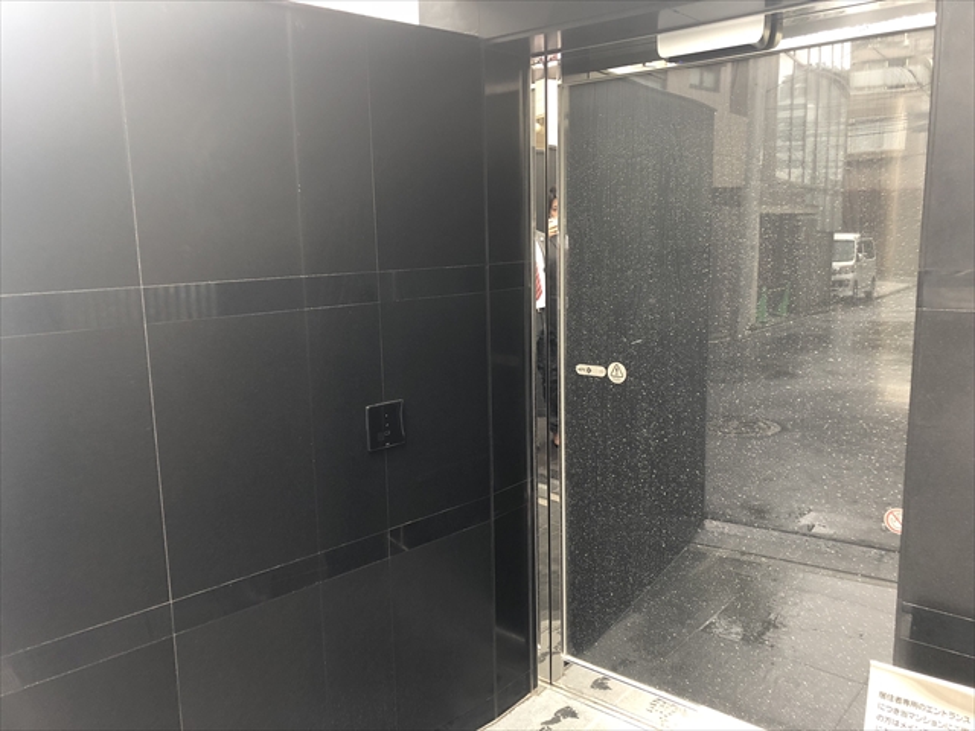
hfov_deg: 63.4
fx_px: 789
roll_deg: +3.0
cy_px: 366
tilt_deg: -9.5
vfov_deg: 49.7
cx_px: 488
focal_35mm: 28
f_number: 1.8
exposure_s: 1/20
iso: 40
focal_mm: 3.99
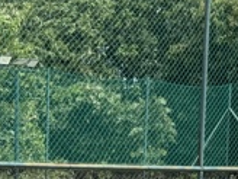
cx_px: 50
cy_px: 356
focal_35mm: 202
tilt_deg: -7.7
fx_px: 1389
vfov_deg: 7.1
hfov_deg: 9.8
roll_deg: -1.0
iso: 64
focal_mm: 6.76
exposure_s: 1/3096
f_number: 1.78
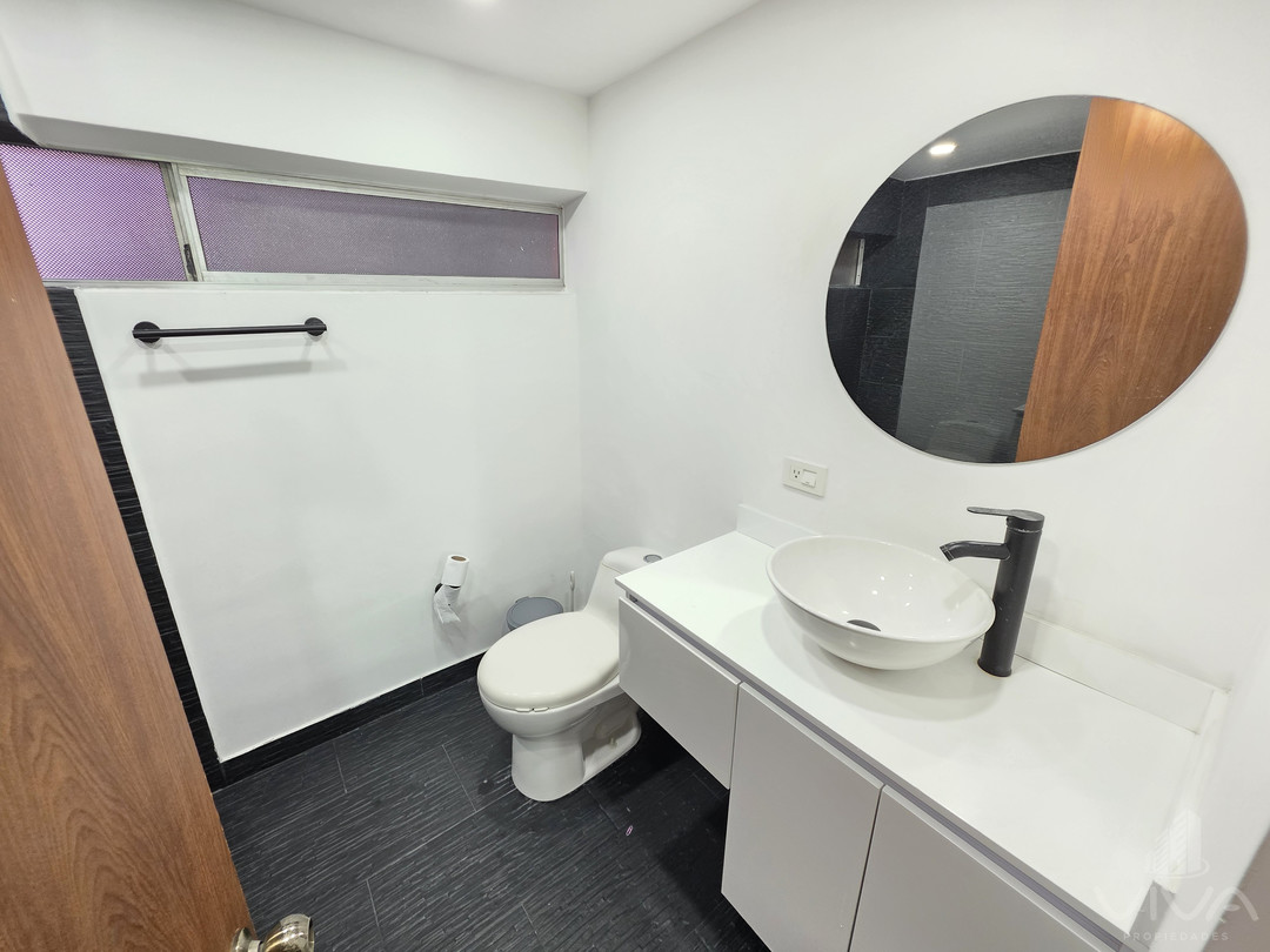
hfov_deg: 106.2
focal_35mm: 13
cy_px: 476
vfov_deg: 89.9
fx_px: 477
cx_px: 635
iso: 400
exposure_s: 1/60
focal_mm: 2.2
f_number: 1.9
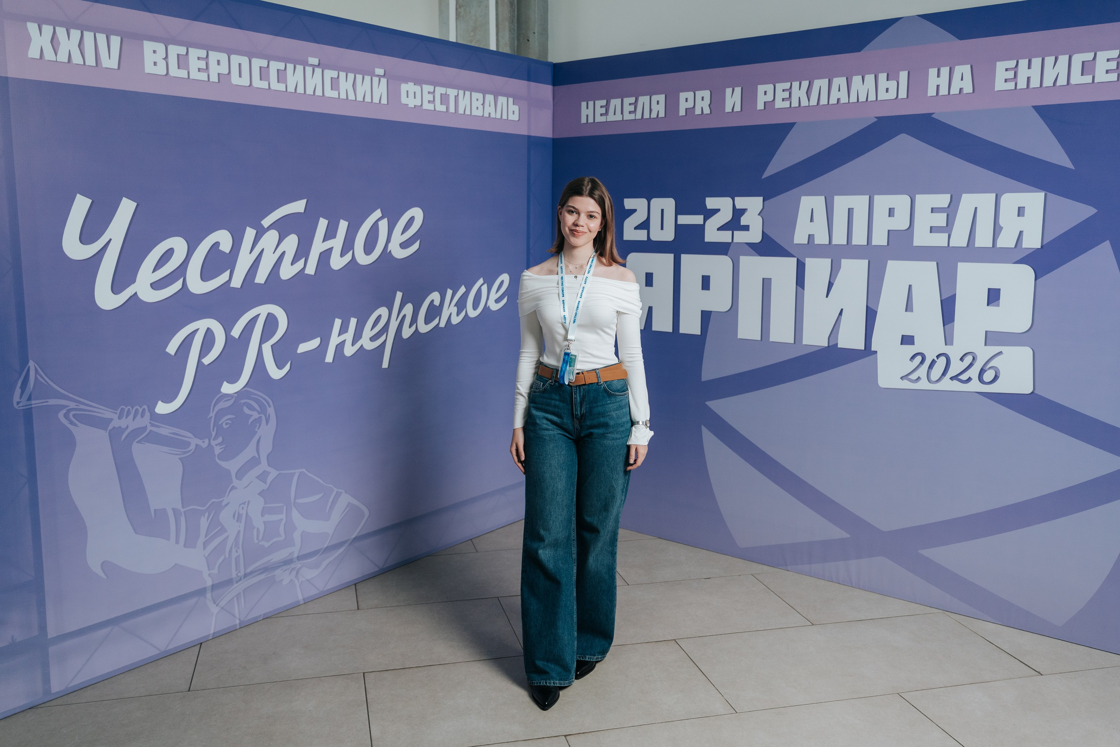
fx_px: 948
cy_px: 353
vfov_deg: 43.0
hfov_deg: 61.2
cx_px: 566
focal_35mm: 30
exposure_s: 1/160
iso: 800
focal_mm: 28
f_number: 2.8
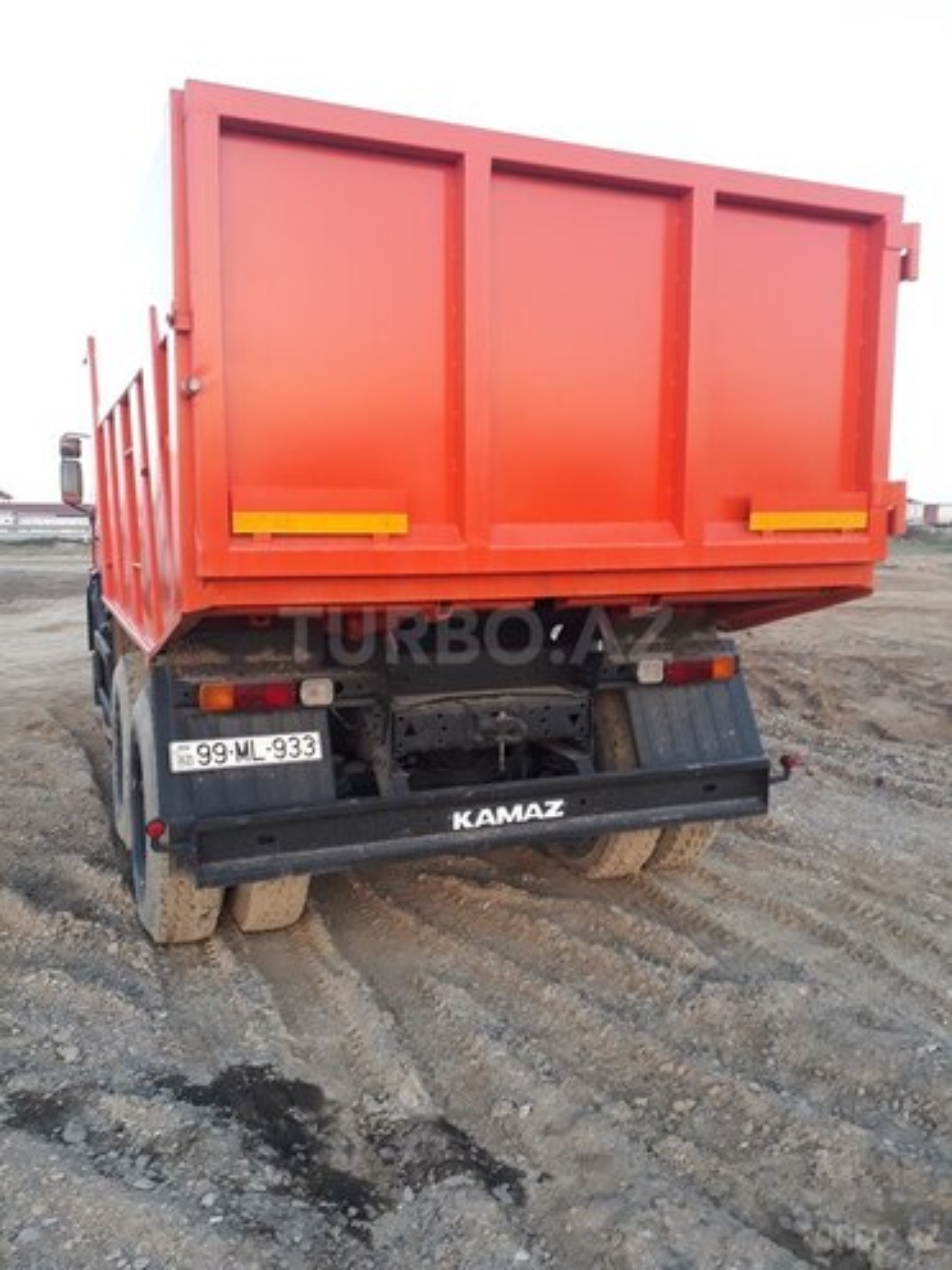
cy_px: 635
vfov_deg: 65.3
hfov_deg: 51.4
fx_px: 990
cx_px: 476
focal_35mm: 27
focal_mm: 3.6
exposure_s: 1/100
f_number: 1.9
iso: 80
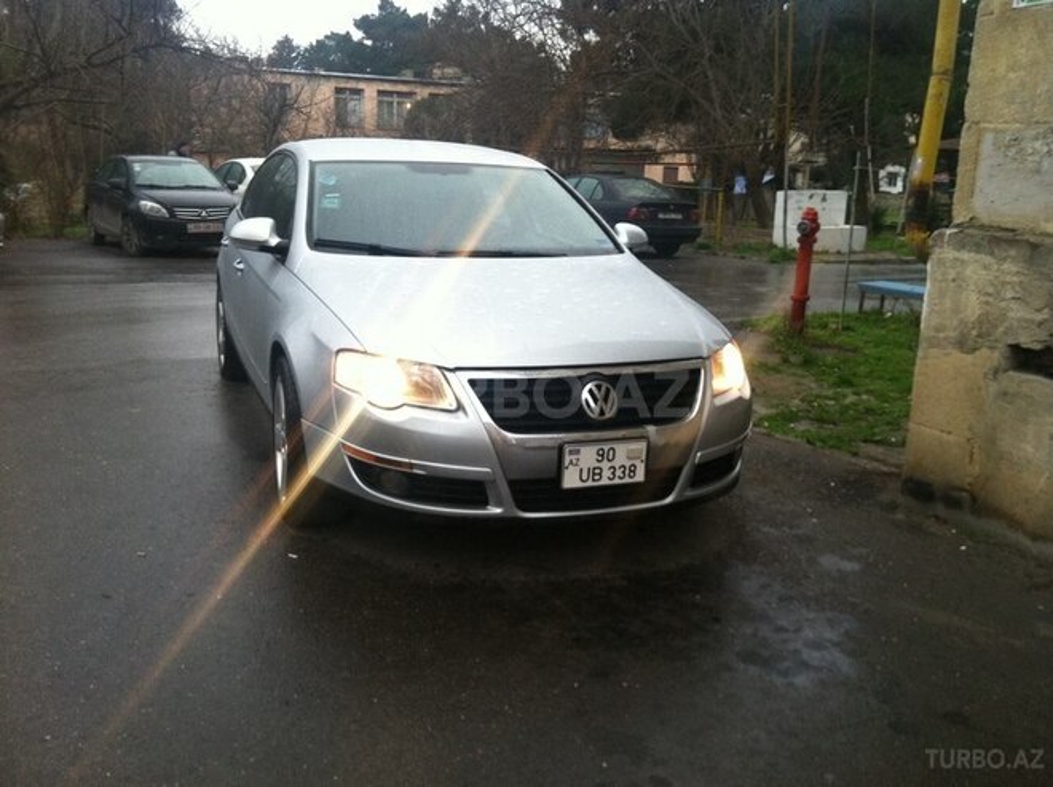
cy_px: 394
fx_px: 1063
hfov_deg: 52.7
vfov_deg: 40.6
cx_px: 526
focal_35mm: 35
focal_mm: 3.85
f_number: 2.8
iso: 160
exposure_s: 1/15
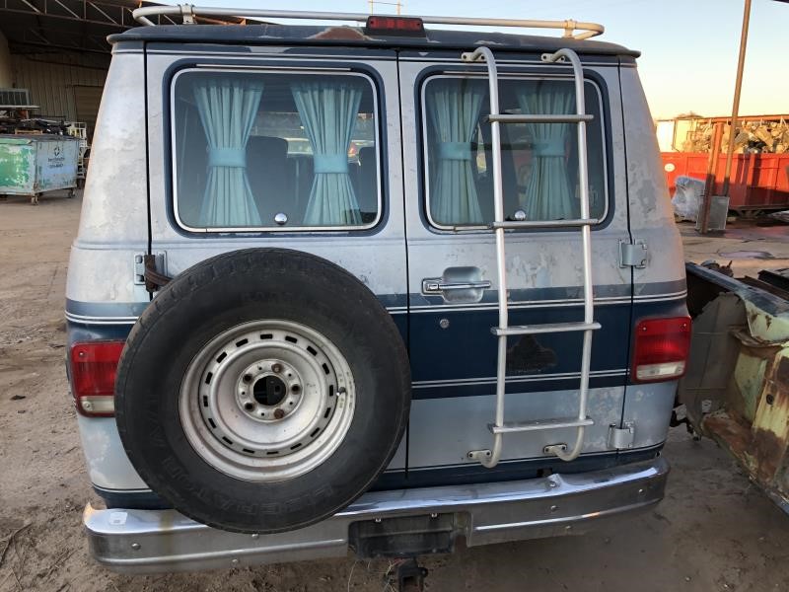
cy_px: 296
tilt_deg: -13.5
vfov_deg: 49.7
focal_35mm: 28
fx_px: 638
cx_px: 394
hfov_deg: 63.4
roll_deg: -0.9
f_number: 1.8
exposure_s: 1/120
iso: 25
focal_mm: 3.99
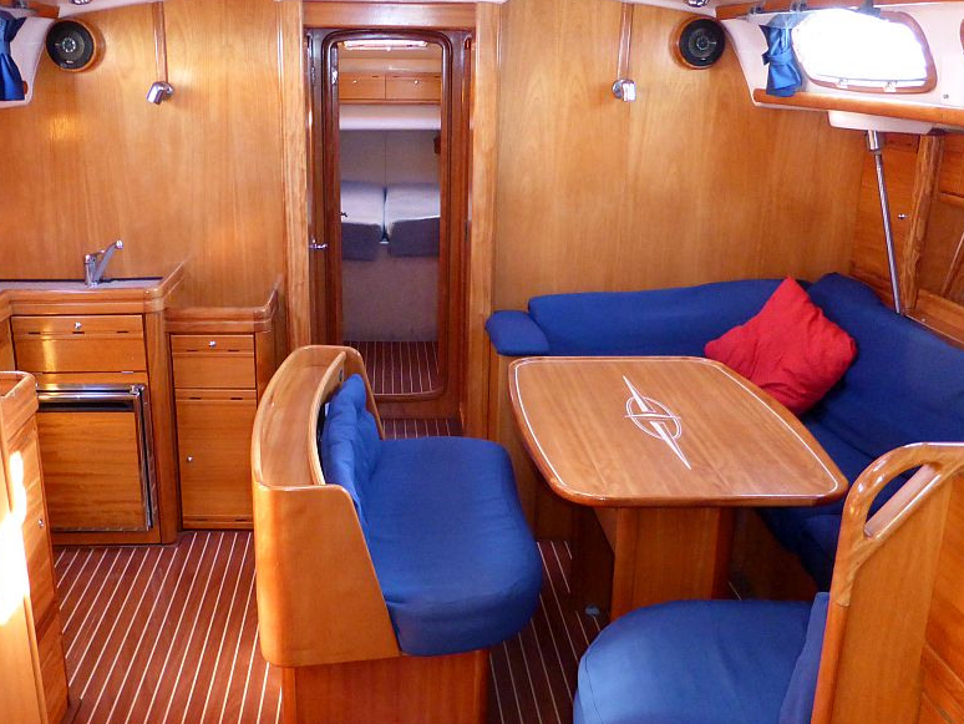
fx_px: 864
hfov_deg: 58.2
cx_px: 527
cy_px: 350
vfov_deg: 45.5
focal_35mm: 31
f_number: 3.3
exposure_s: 1/60
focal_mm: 4.3
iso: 500
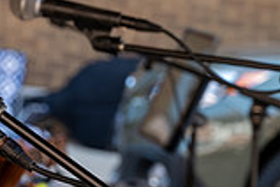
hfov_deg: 8.0
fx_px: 1991
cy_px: 57
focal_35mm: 256
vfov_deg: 5.4
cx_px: -72
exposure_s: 1/160
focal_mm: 70
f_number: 5.6
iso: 400
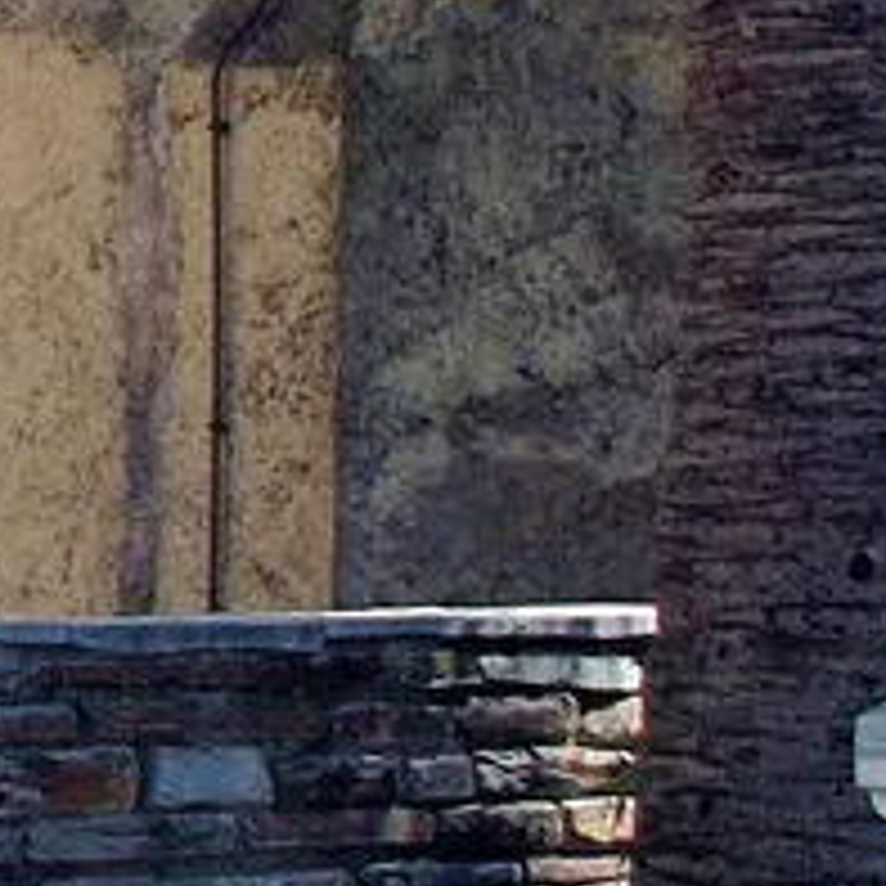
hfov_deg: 6.3
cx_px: -1363
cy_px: -13
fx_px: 7645
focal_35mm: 264
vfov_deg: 6.6
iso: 200
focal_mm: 23
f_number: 5
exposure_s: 1/125
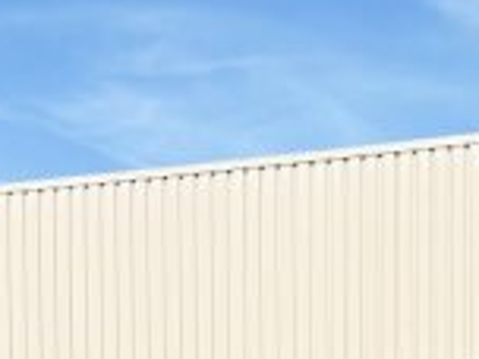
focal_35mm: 101
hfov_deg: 19.4
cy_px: 674
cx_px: 312
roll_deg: +1.1
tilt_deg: +1.0
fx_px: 1398
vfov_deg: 13.1
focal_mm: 6.86
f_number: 1.78
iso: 80
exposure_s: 1/407
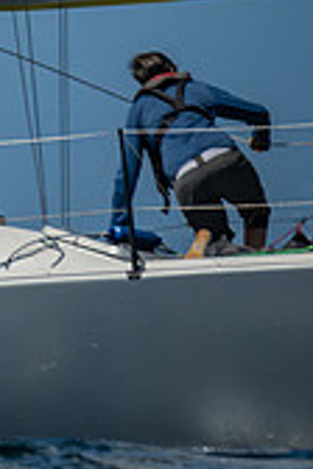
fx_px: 13354
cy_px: -88
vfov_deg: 2.0
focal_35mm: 1024
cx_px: -792
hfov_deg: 1.3
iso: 160
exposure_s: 1/640
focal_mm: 200
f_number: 6.3
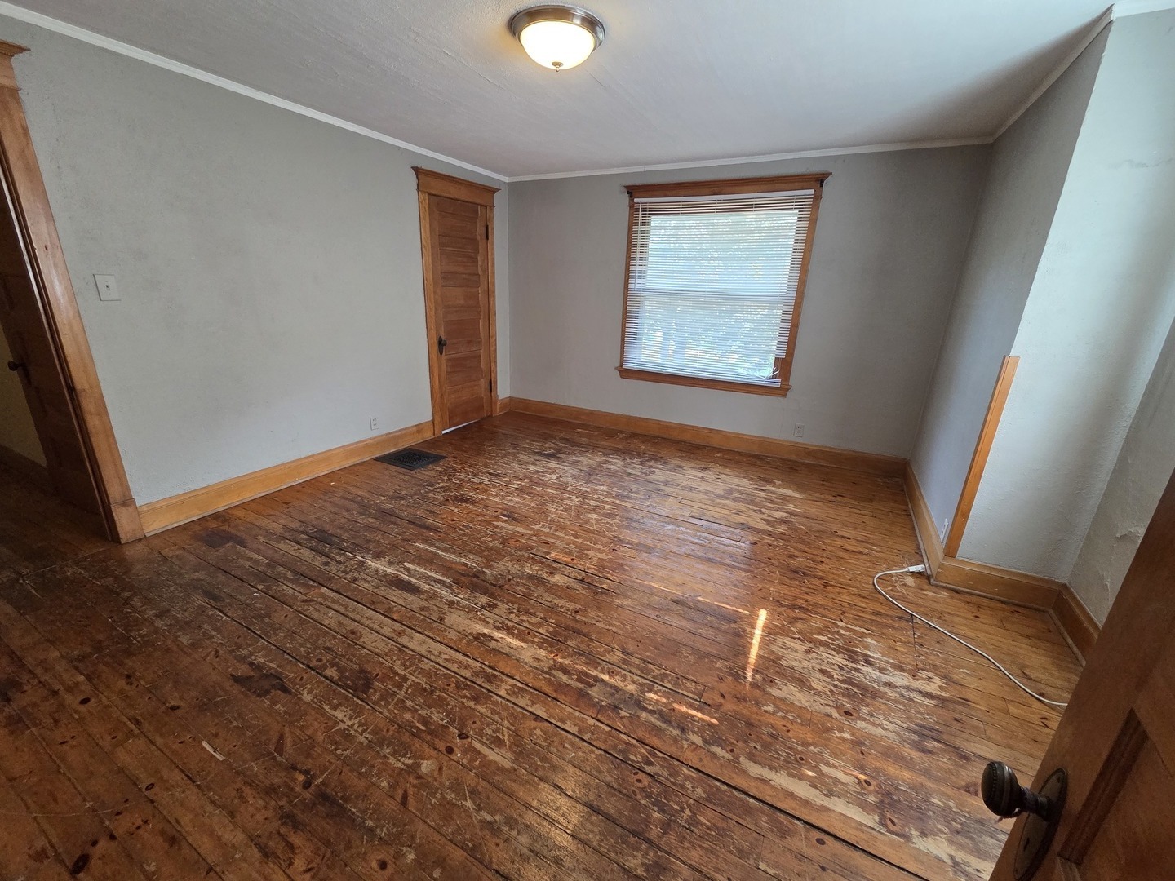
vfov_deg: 89.9
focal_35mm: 13
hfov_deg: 106.2
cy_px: 440
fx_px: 441
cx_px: 588
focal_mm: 2.2
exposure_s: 1/60
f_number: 2.2
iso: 320
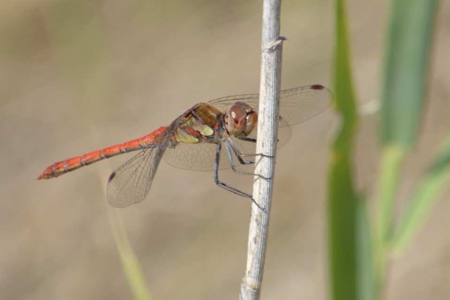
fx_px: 5626
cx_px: 225
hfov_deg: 4.6
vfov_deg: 3.1
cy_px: 150
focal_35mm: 450
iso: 100
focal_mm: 300
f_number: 8
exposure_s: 1/200
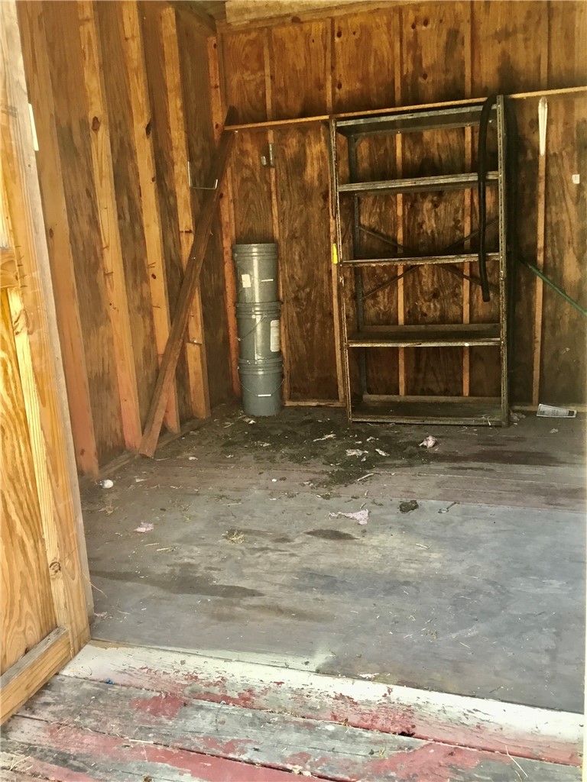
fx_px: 701
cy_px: 391
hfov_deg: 45.4
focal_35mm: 31
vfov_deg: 58.4
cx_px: 294
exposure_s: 1/30
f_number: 2.4
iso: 32
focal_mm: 3.3
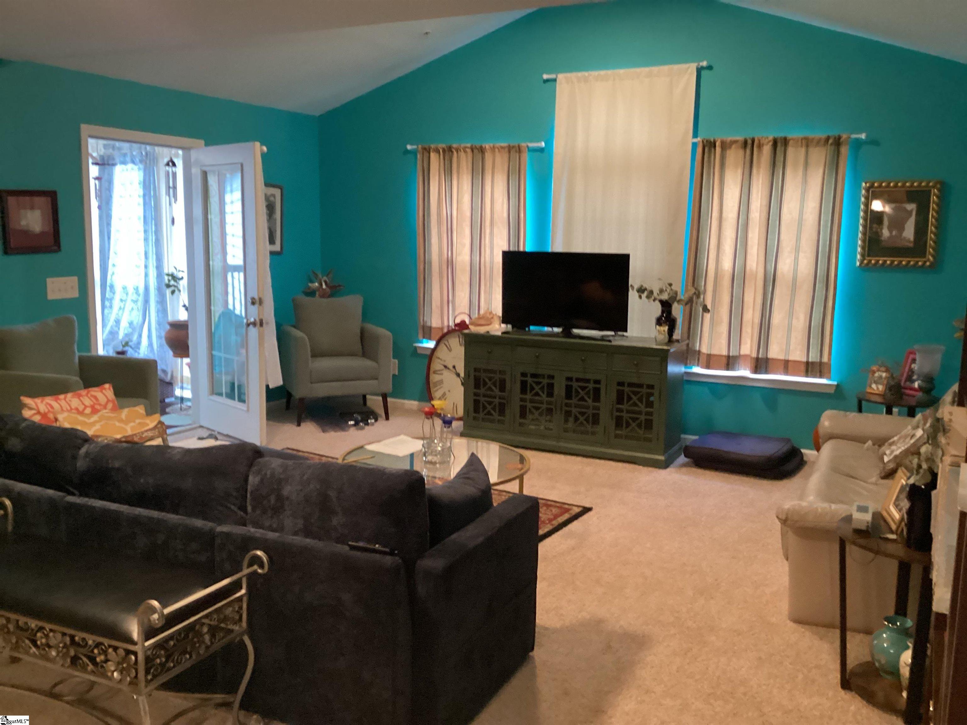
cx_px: 484
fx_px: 866
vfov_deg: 45.4
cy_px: 362
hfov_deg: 58.4
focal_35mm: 31
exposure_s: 1/40
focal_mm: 3.3
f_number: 2.4
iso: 400
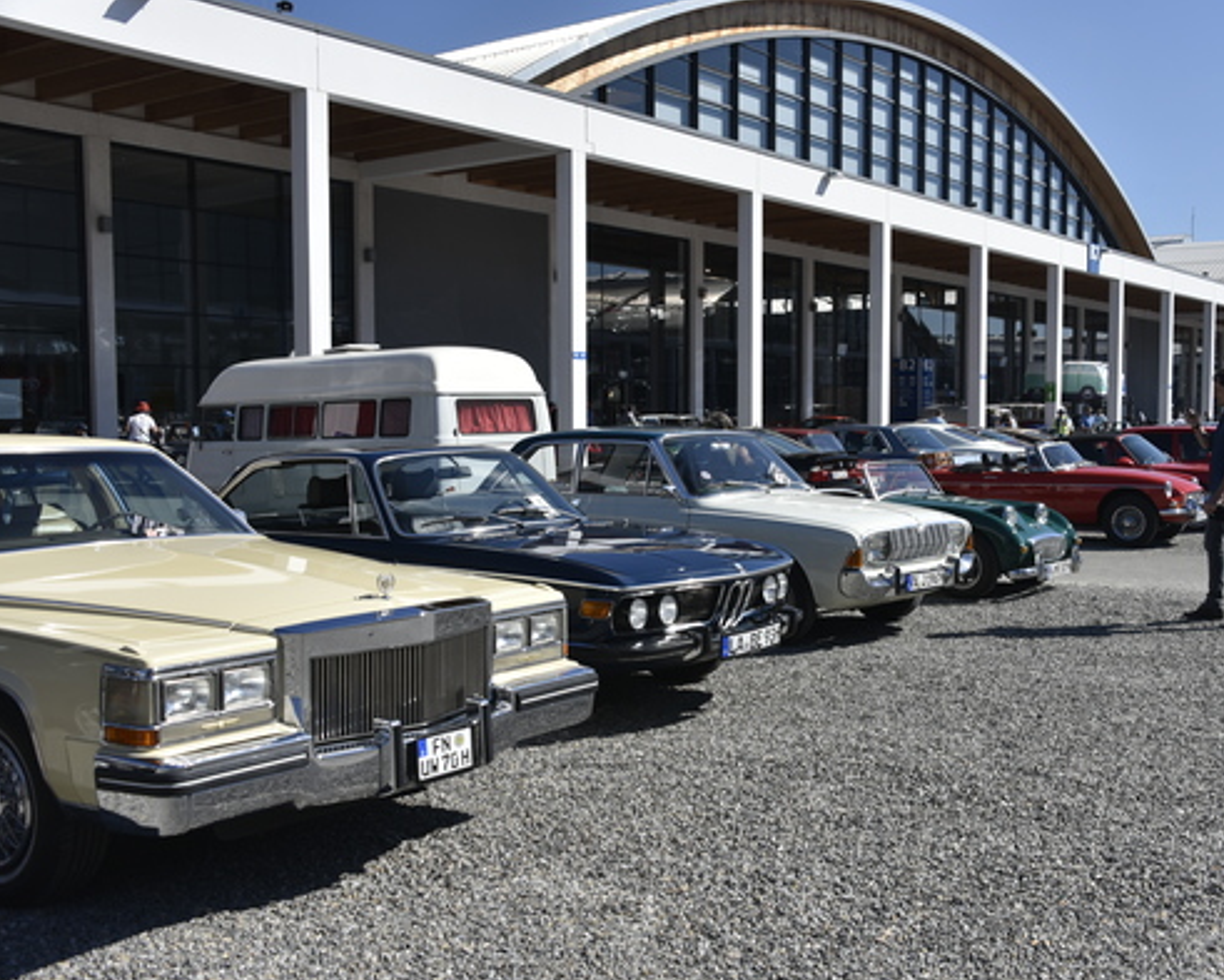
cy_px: 496
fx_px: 1413
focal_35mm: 39
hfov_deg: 46.6
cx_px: 723
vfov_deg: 38.2
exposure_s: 1/1250
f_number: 6.3
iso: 200
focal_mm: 34
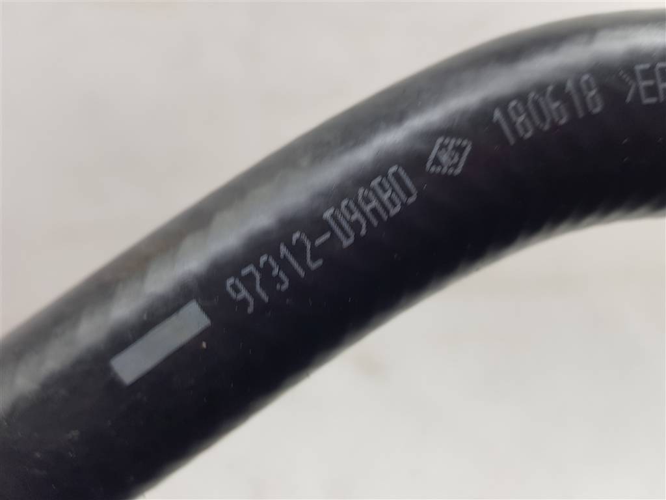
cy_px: 250
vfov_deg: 53.1
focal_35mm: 26
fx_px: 500
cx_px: 333
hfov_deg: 67.3
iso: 64
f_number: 1.7
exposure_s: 1/50
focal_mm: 4.2
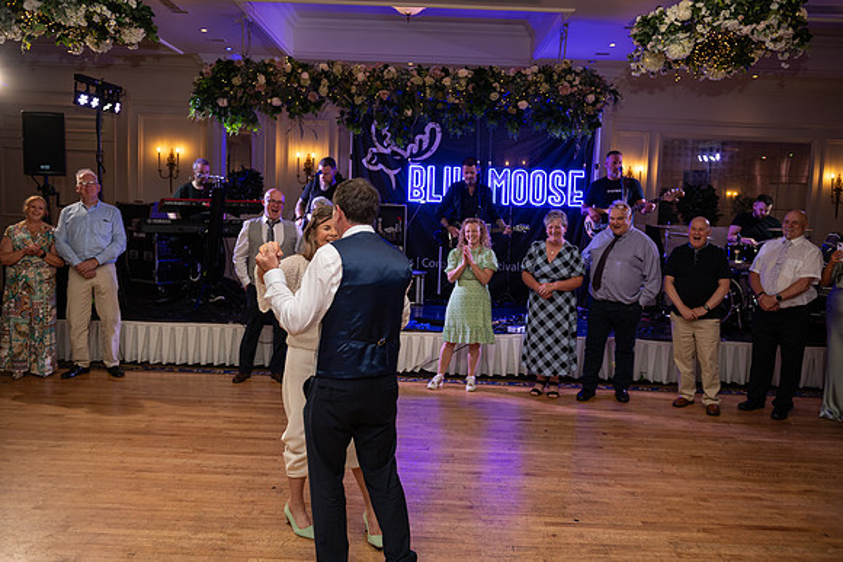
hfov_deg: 58.7
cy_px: 281
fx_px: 749
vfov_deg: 41.1
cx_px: 422
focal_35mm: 32
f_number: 3.5
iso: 500
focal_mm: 32
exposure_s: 1/160
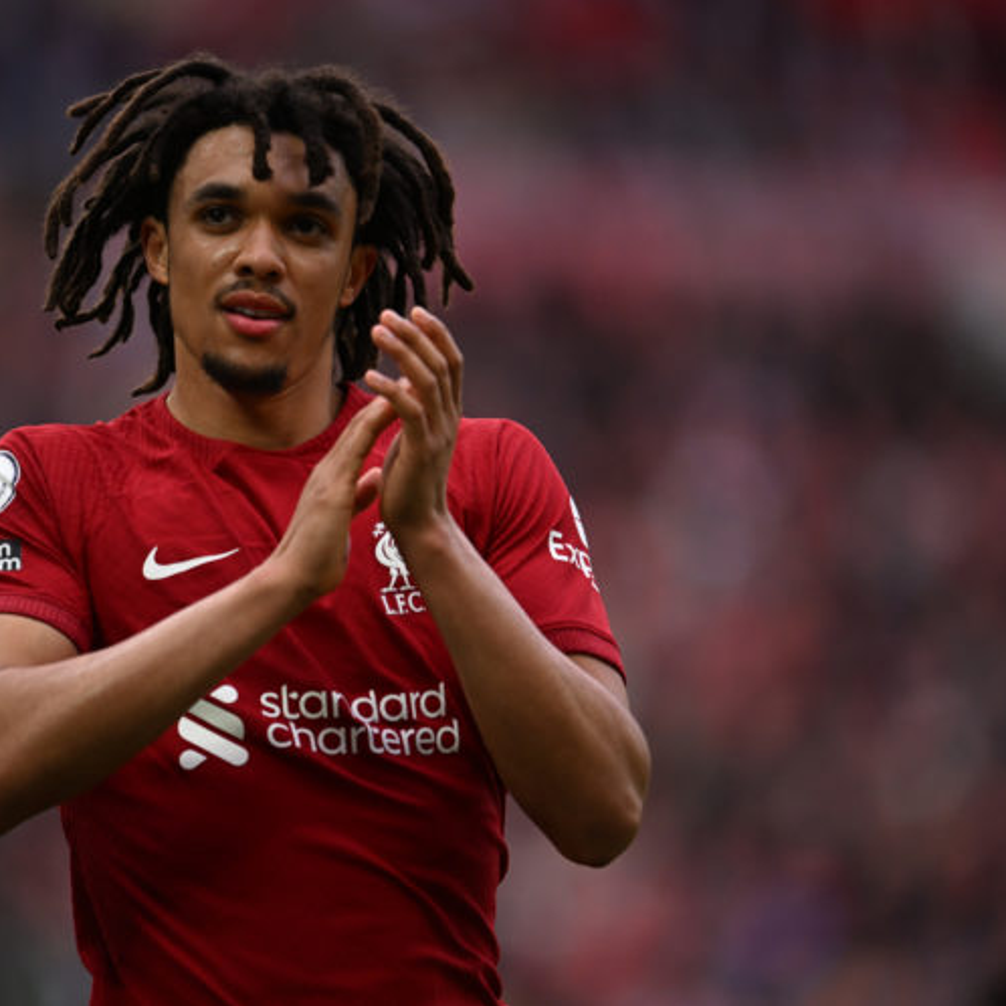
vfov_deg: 3.4
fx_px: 16834
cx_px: 349
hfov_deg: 3.4
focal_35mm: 512
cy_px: 503
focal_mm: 400
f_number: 3.2
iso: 1250
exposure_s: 1/3200
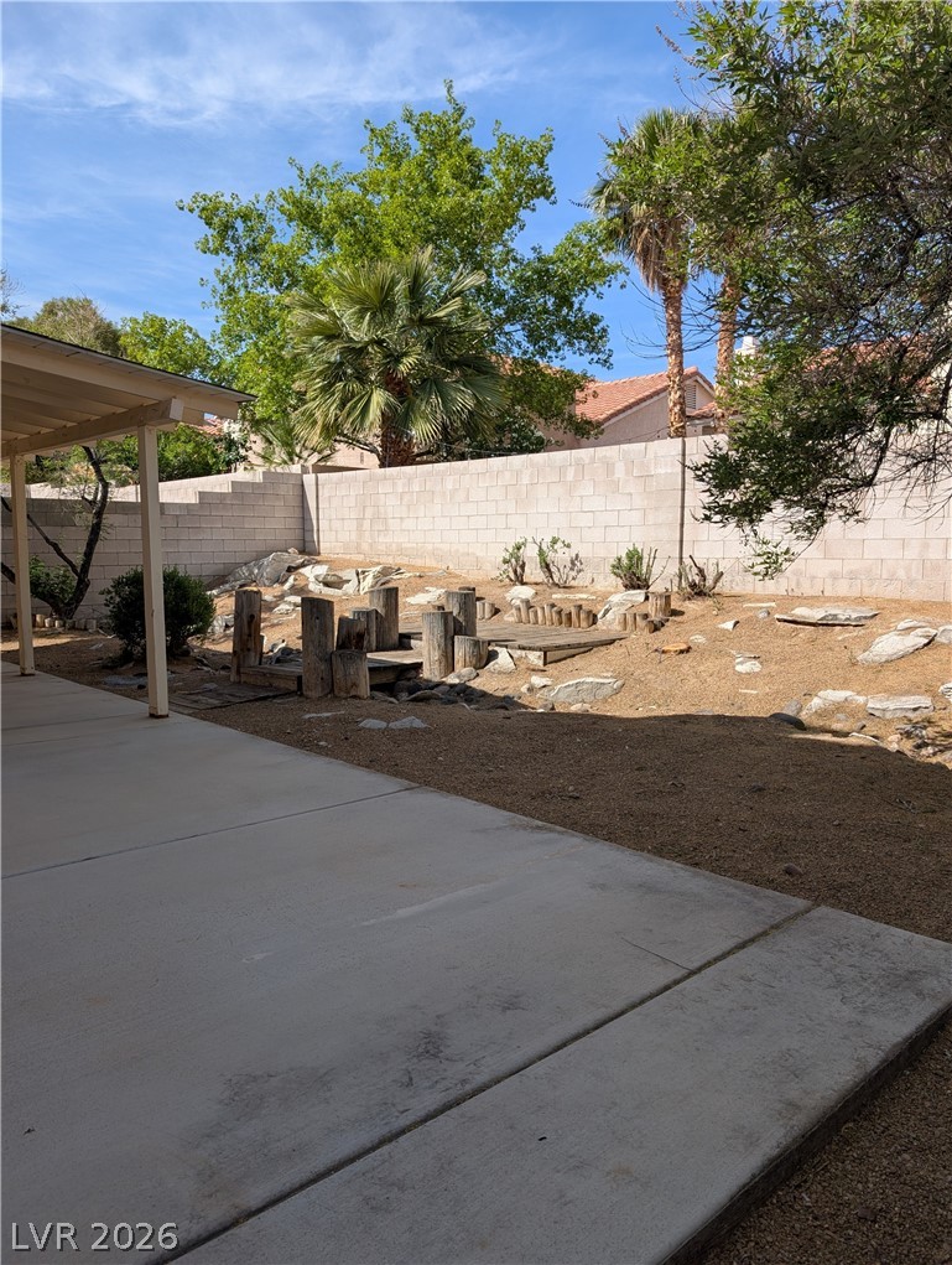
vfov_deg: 71.5
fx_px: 878
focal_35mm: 24
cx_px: 476
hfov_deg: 56.9
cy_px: 632
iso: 23
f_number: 1.68
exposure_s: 1/945
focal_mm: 6.9
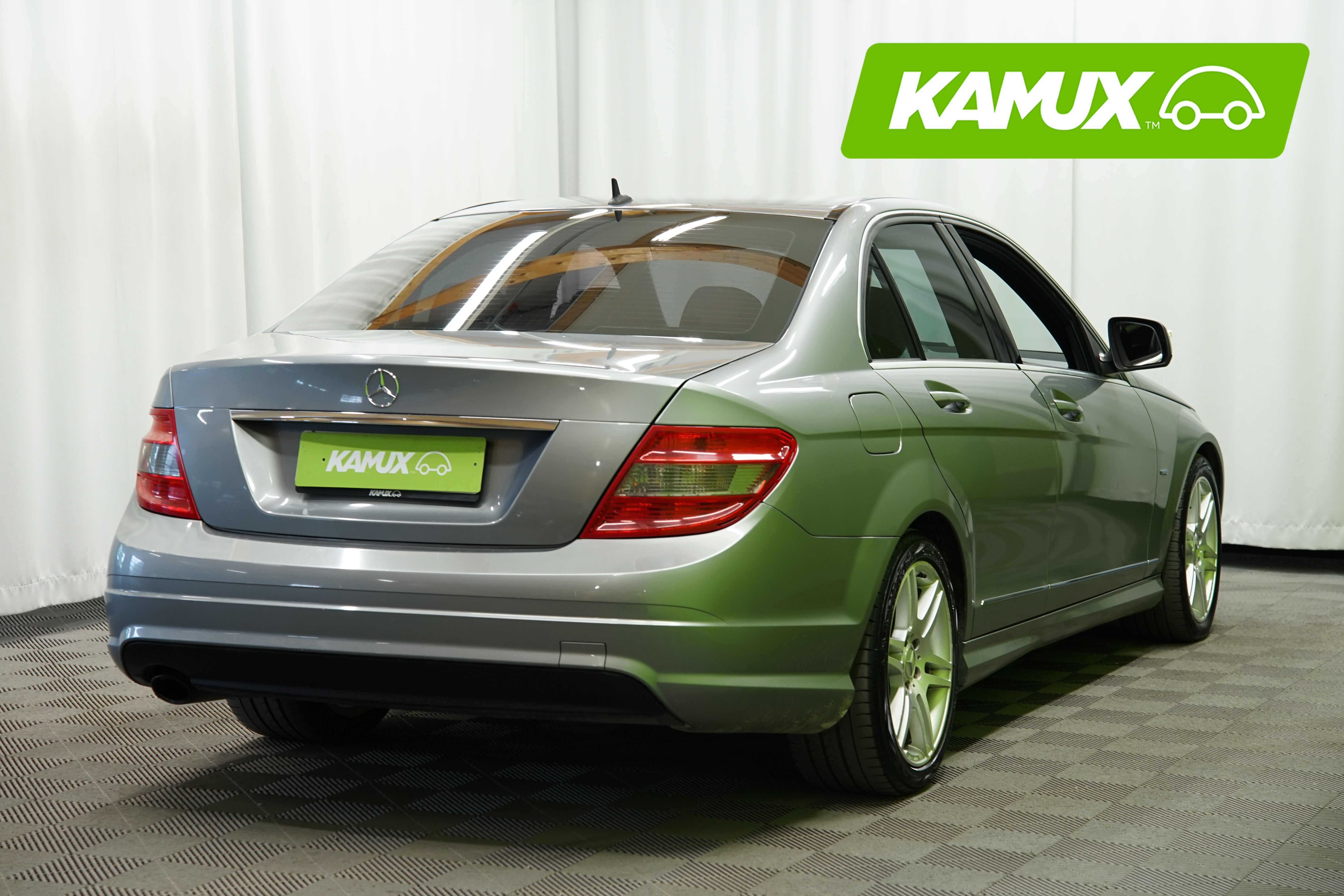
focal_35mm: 72
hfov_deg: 28.1
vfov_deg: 18.9
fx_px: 2688
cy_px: 448
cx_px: 672
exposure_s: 1/15
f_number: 5.6
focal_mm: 72
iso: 500
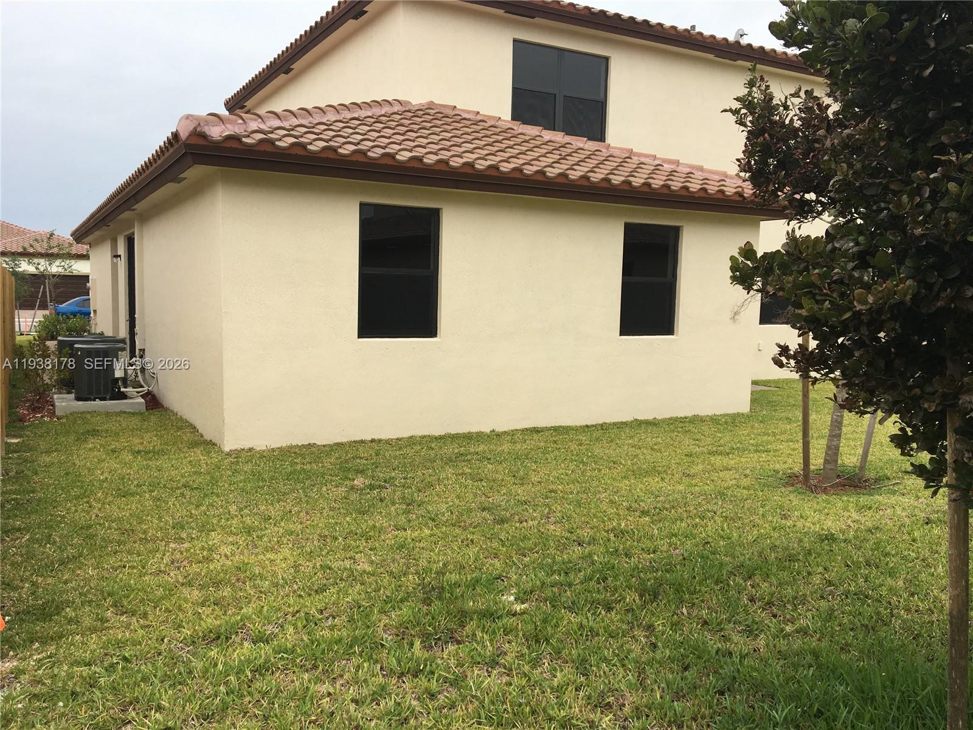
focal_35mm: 29
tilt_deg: -5.3
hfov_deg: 61.7
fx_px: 815
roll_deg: -1.1
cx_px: 486
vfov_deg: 48.2
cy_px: 365
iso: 25
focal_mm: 4.15
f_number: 2.2
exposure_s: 1/472
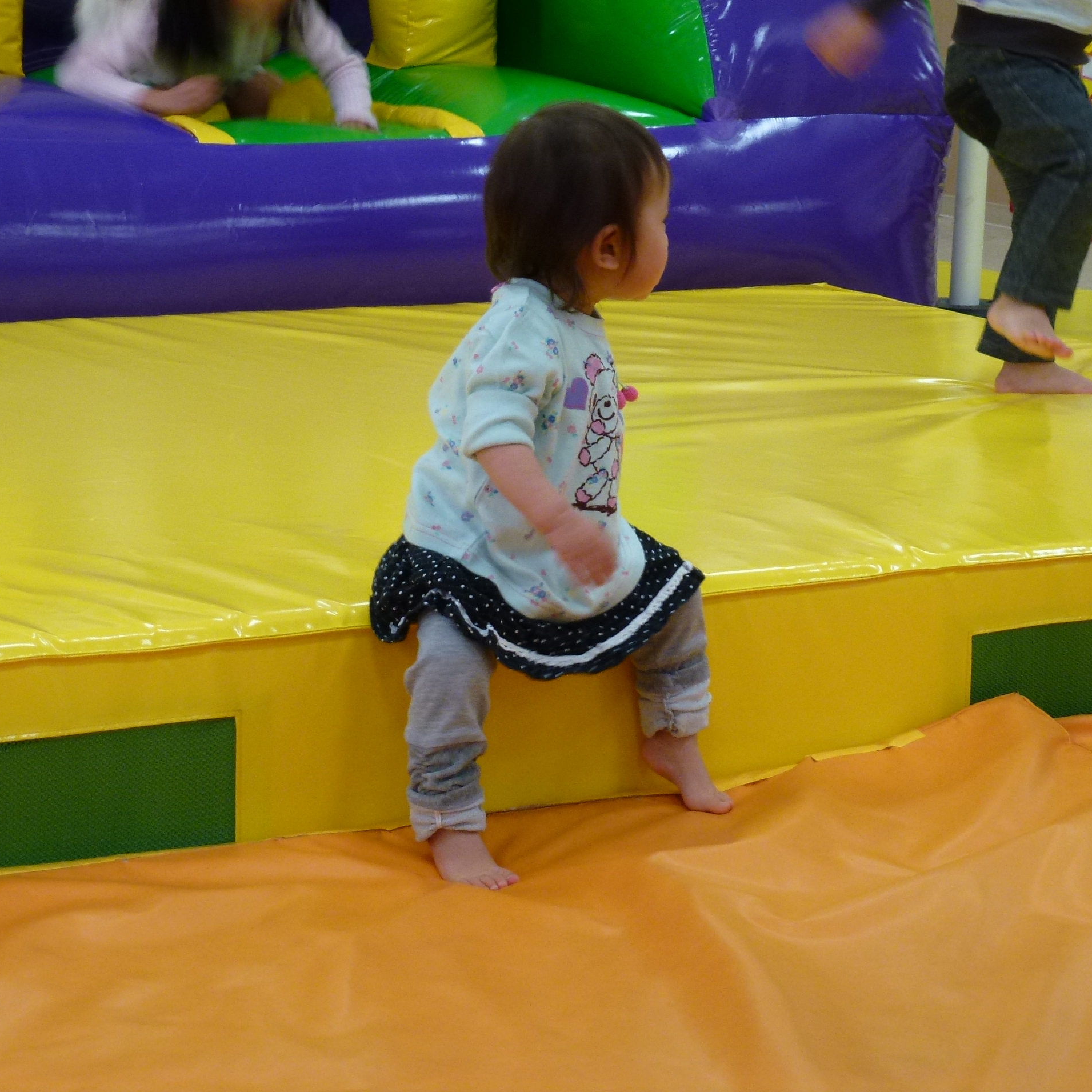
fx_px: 3212
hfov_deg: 19.3
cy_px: 544
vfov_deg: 19.3
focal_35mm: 90
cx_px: 541
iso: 200
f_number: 4.7
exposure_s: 1/30
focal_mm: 13.6
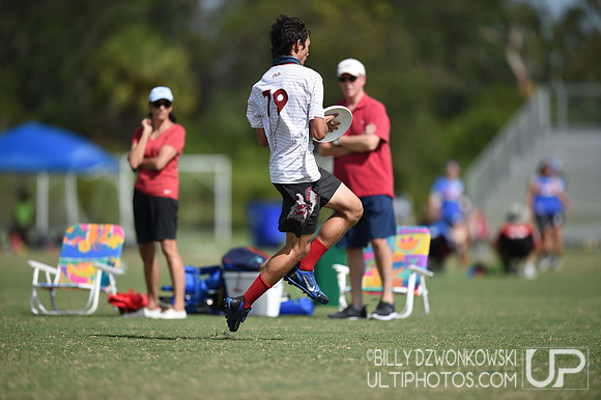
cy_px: 200
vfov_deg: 3.4
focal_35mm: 400
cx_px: 300
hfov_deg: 5.2
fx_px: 6674
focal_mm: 400
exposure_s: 1/2500
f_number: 2.8
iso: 100
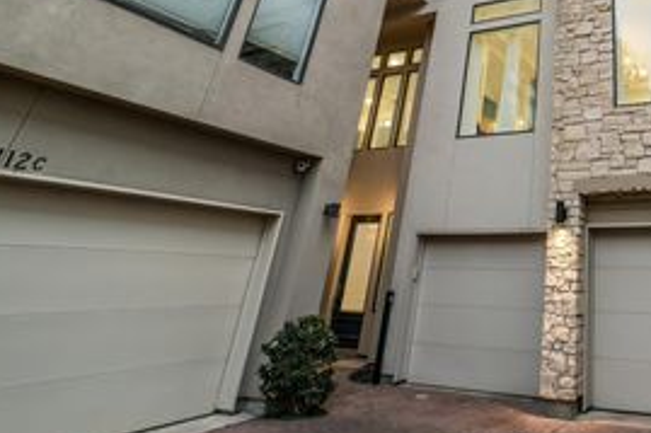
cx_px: 576
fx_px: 470
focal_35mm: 26
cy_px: 59
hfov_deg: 59.9
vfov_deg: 45.7
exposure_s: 1/10
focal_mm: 14
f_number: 11
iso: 500
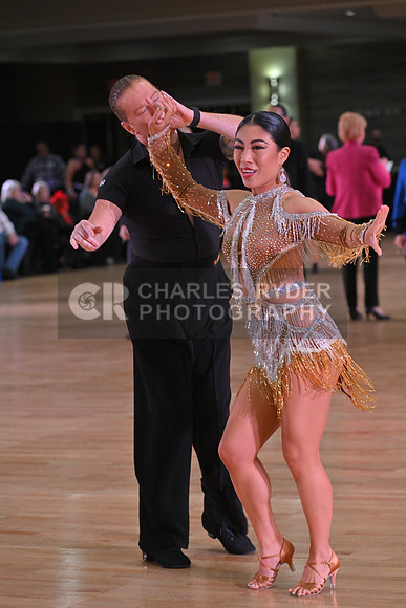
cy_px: 304
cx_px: 203
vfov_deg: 17.1
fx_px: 2029
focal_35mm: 120
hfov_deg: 11.4
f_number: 5
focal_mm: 120
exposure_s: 1/320
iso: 2000
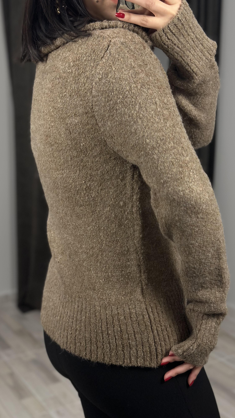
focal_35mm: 53
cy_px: 210
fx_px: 587
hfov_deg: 22.6
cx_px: 110
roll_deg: +3.2
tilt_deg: -33.0
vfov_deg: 39.2
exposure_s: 1/100
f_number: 1.78
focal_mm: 6.86
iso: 100
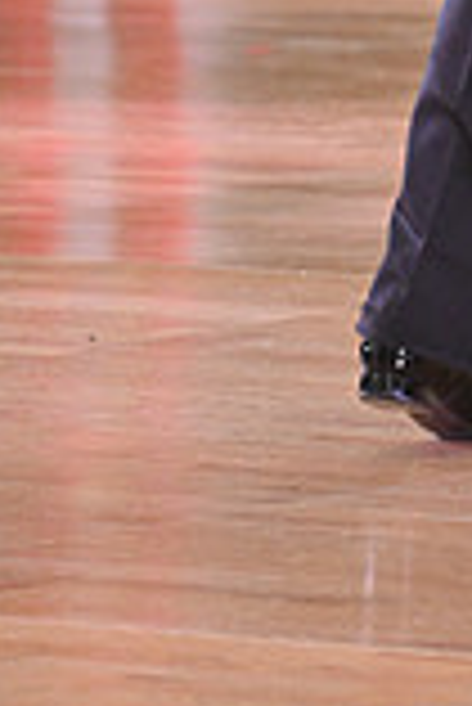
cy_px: -441
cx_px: 816
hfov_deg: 2.1
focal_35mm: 663
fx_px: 13009
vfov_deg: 3.1
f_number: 4.5
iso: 3200
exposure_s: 1/400
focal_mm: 180
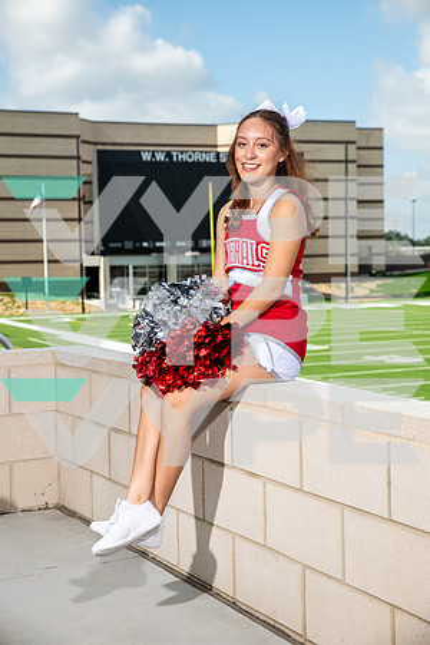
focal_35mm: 65
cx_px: 215
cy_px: 322
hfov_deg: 20.9
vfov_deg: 31.0
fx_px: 1164
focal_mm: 65
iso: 100
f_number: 7.1
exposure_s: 1/320
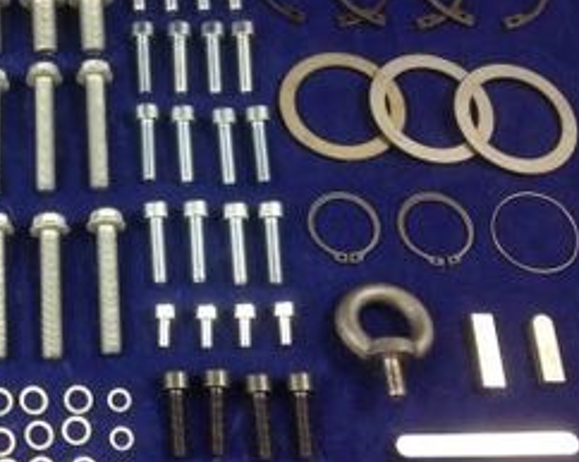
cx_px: 55
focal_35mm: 65
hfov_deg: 28.1
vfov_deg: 23.4
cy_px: 197
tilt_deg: -63.5
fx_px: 1113
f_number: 2.4
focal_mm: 4.28
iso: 80
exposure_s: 1/20
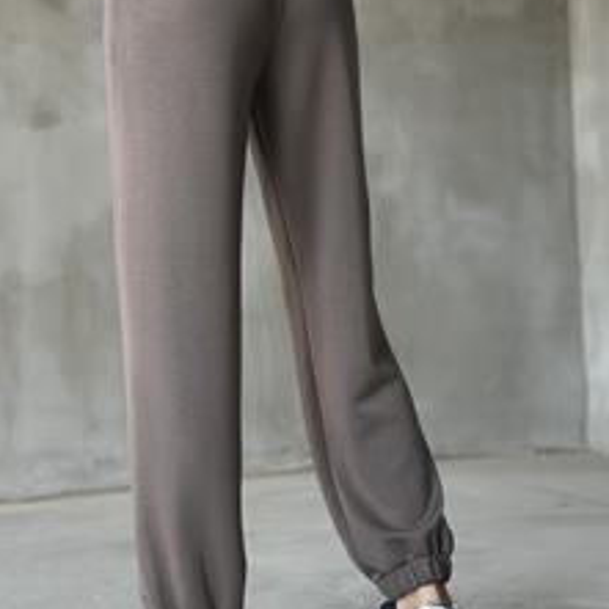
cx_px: 325
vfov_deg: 21.0
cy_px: 190
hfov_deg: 21.1
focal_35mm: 82
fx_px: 1632
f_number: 1.78
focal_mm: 6.86
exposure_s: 1/60
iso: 320
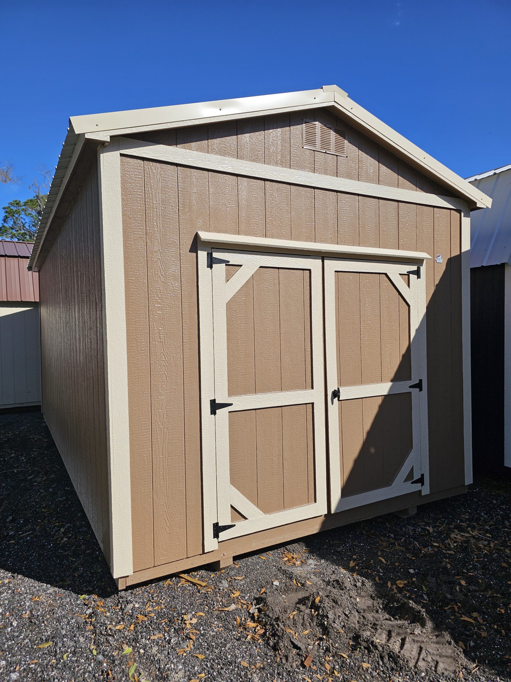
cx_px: 256
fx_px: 453
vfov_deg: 73.9
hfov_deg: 58.9
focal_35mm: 23
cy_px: 341
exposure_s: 1/1328
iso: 10
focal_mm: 6.3
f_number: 1.7
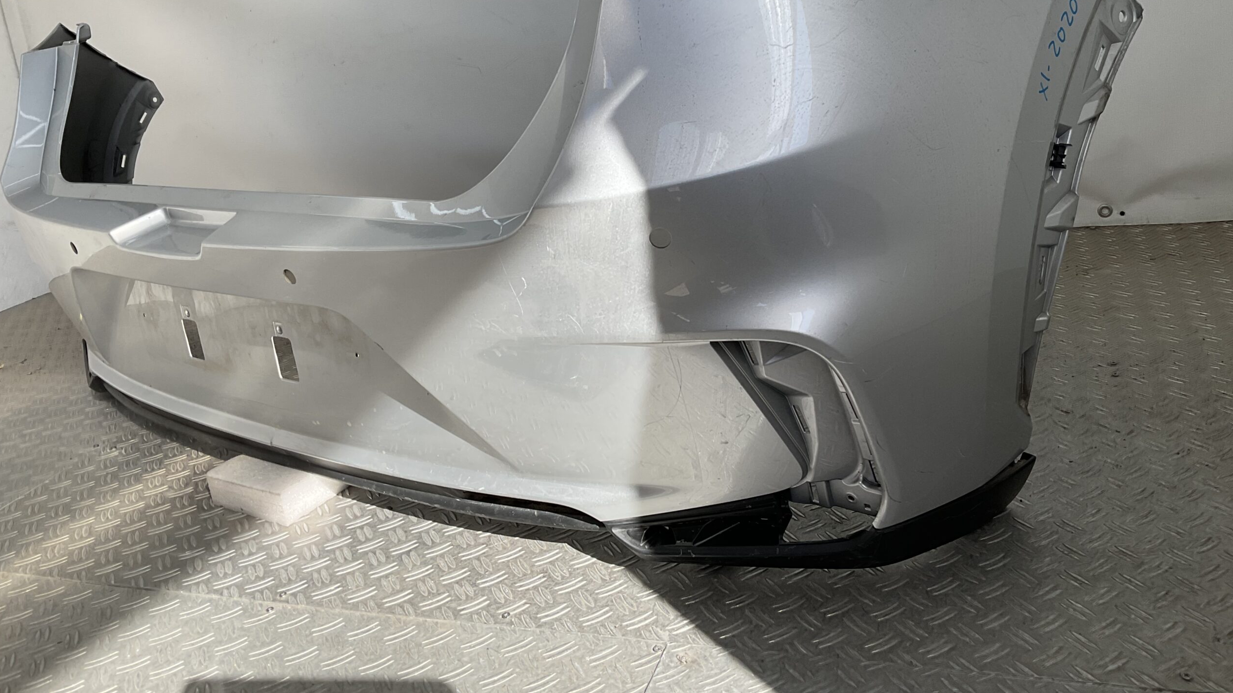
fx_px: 1046
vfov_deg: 36.4
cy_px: 251
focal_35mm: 32
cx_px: 611
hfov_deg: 61.0
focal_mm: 3
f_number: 1.8
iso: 16
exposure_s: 1/709
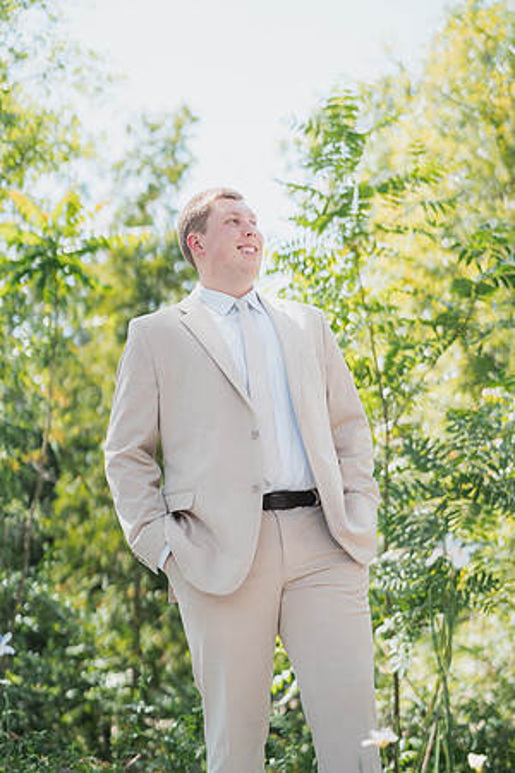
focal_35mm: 50
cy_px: 386
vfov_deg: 39.6
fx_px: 1073
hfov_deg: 27.0
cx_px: 258
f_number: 1.8
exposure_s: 1/5000
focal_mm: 50
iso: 800
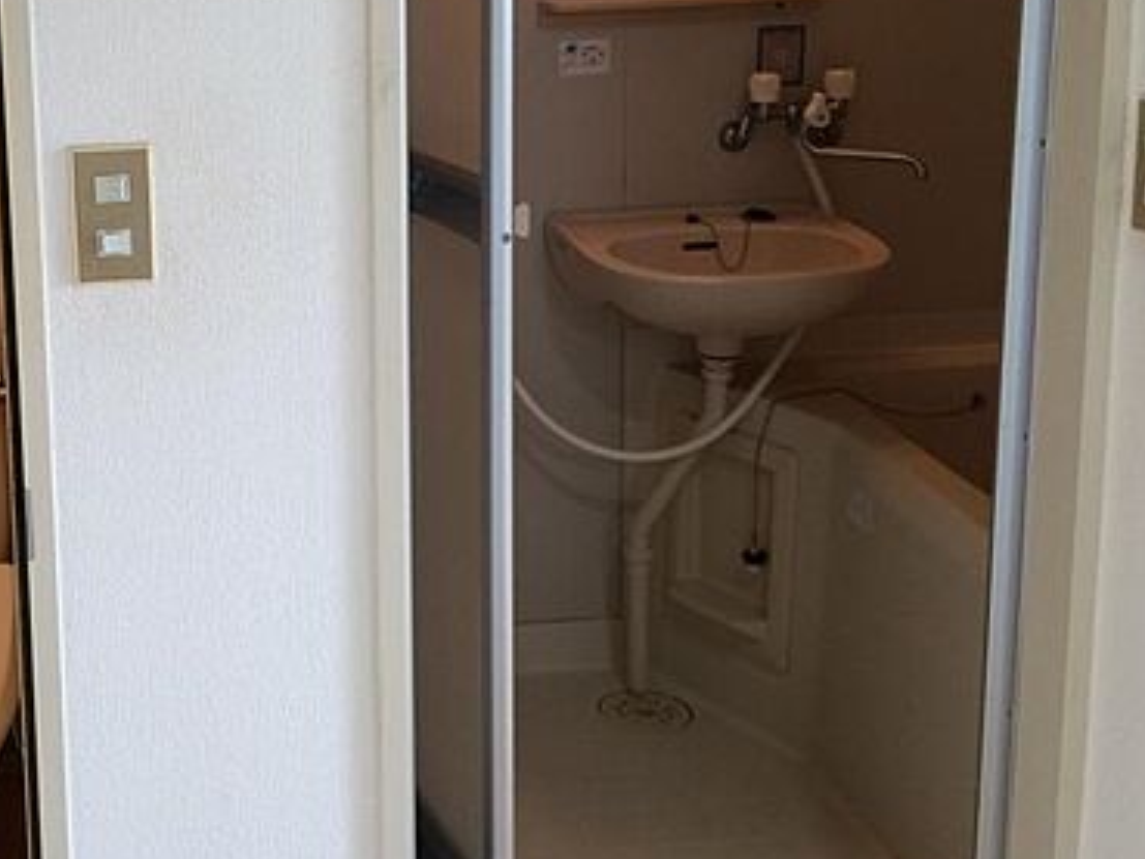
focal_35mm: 52
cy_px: 202
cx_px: 205
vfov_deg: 27.6
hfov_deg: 35.4
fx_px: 1721
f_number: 2.2
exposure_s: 1/30
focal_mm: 4.12
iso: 40
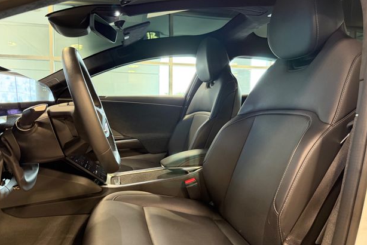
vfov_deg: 49.6
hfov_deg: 69.4
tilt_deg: -4.5
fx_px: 265
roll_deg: -0.9
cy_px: 121
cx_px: 180
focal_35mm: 26
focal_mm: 6.76
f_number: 1.78
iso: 400
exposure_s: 1/60
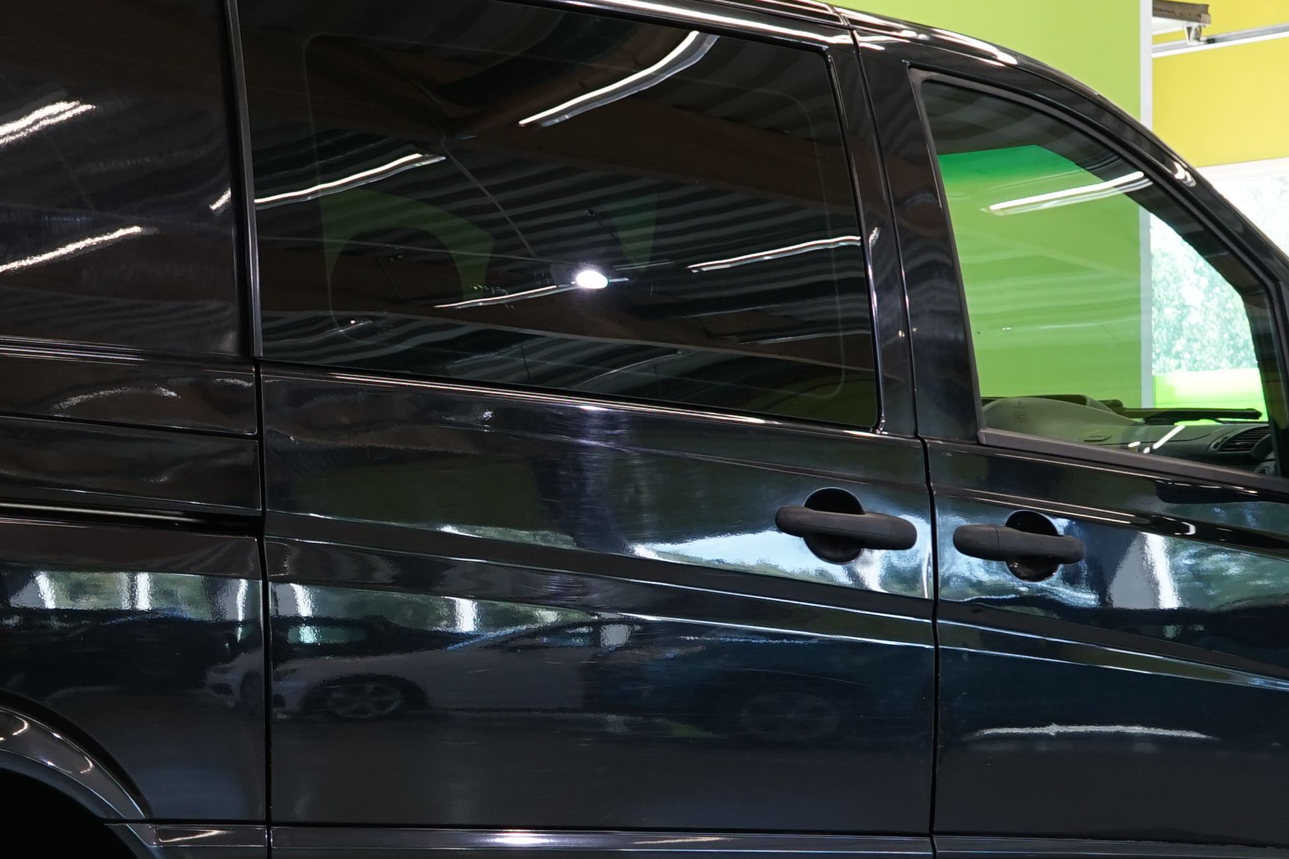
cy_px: 615
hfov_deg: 20.1
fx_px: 3580
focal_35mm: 100
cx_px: 207
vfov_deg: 13.7
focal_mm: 33
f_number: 6.3
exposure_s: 1/30
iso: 500
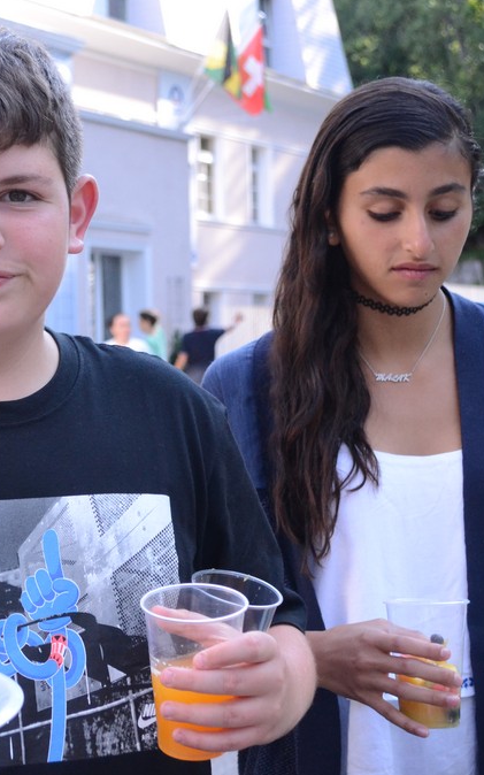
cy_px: 385
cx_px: 56
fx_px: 1668
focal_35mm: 79
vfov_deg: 26.2
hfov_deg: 16.3
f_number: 5.6
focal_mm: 34
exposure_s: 1/1000
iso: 1600
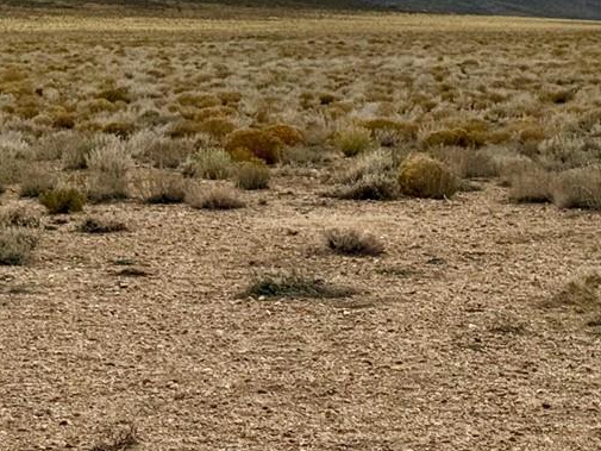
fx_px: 2640
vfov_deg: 9.5
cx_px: 201
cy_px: -183
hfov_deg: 13.0
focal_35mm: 152
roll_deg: +0.7
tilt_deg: +3.6
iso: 80
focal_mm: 6.76
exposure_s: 1/15385
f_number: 1.78
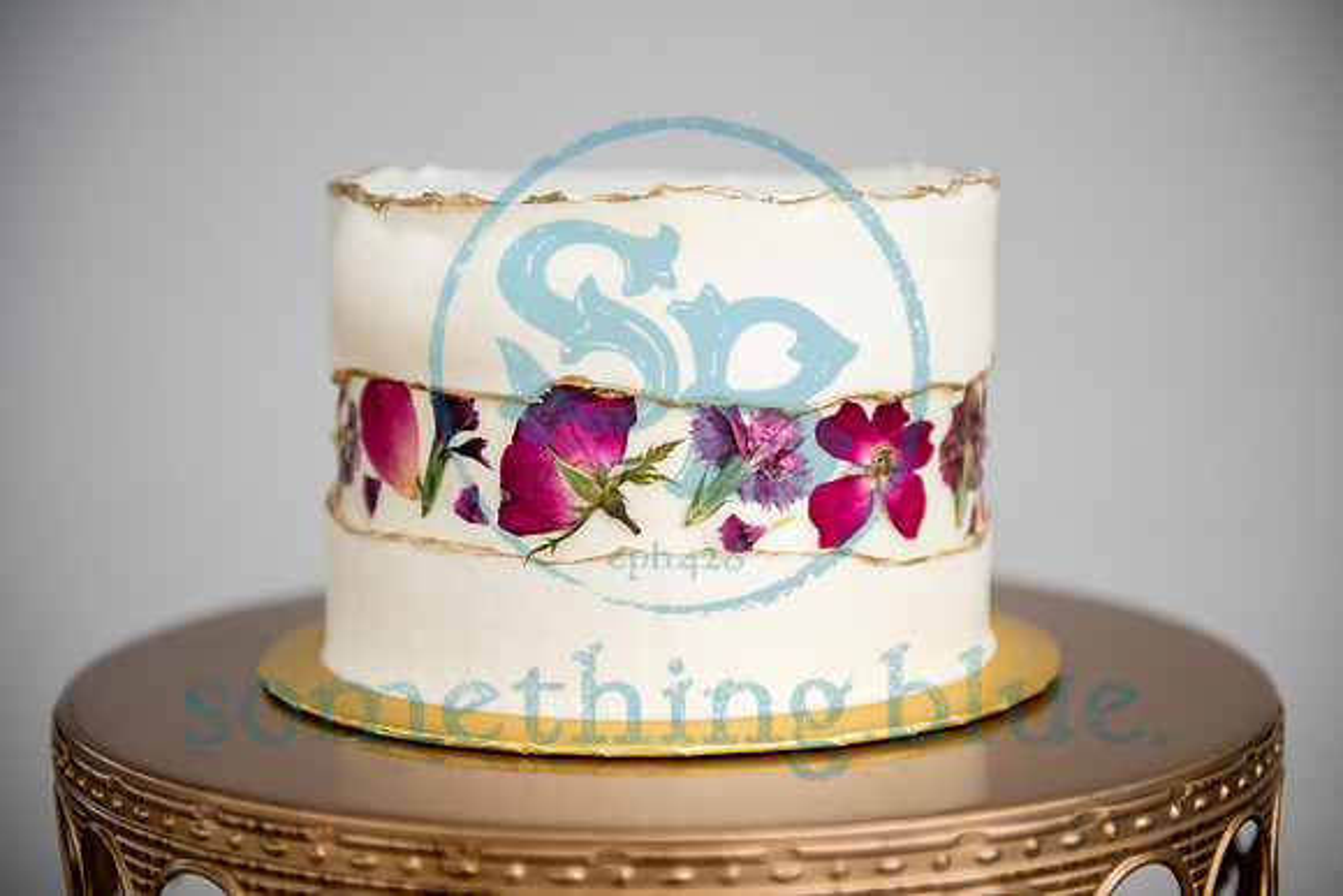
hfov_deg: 28.8
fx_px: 2612
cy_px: 448
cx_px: 672
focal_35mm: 70
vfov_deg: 19.5
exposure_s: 1/400
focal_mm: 70
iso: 400
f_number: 2.8
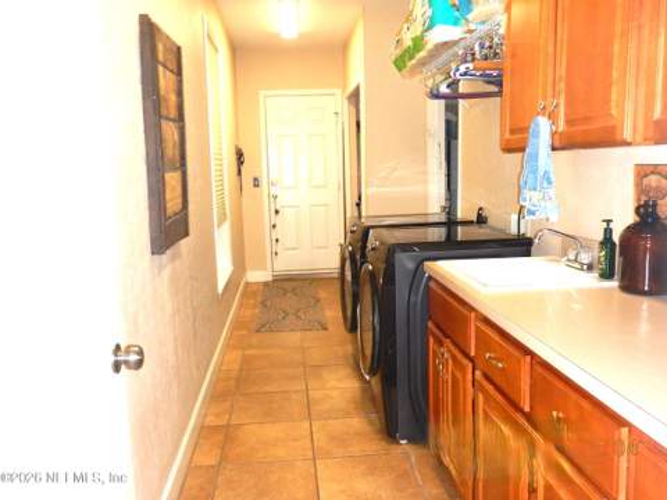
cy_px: 250
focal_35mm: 31
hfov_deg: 58.4
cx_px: 334
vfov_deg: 45.4
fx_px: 597
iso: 250
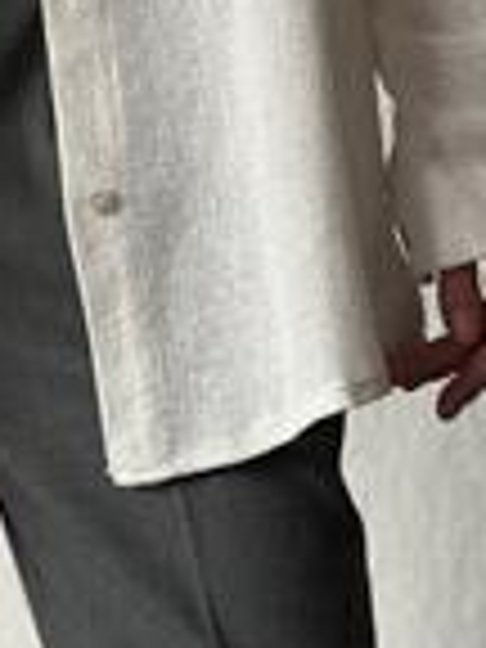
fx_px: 2658
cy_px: -140
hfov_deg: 10.3
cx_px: -18
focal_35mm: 142
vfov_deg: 13.5
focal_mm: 6.86
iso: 125
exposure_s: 1/119
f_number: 1.78
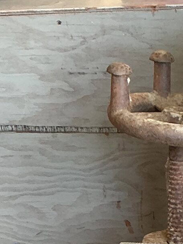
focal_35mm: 123
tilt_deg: -33.7
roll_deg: +0.9
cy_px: 416
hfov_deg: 11.1
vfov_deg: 14.4
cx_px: 342
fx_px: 867
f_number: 1.8
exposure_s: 1/60
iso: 50
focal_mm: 3
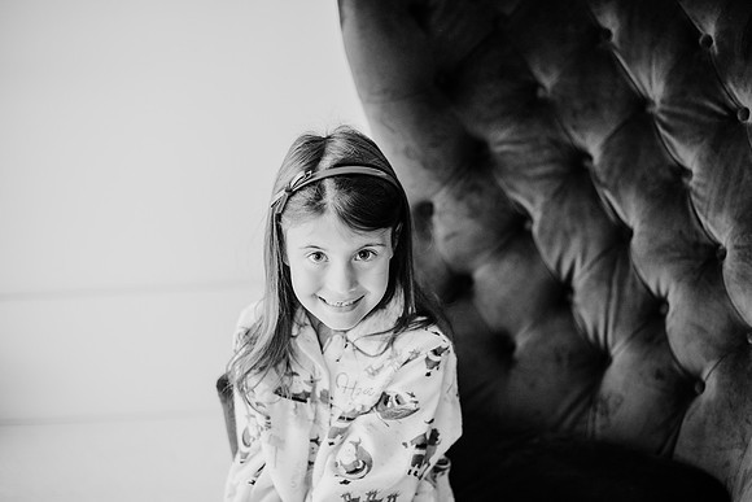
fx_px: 1064
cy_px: 251
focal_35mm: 51
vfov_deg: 26.5
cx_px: 376
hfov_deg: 38.9
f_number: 2
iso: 640
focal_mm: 50
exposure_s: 1/500
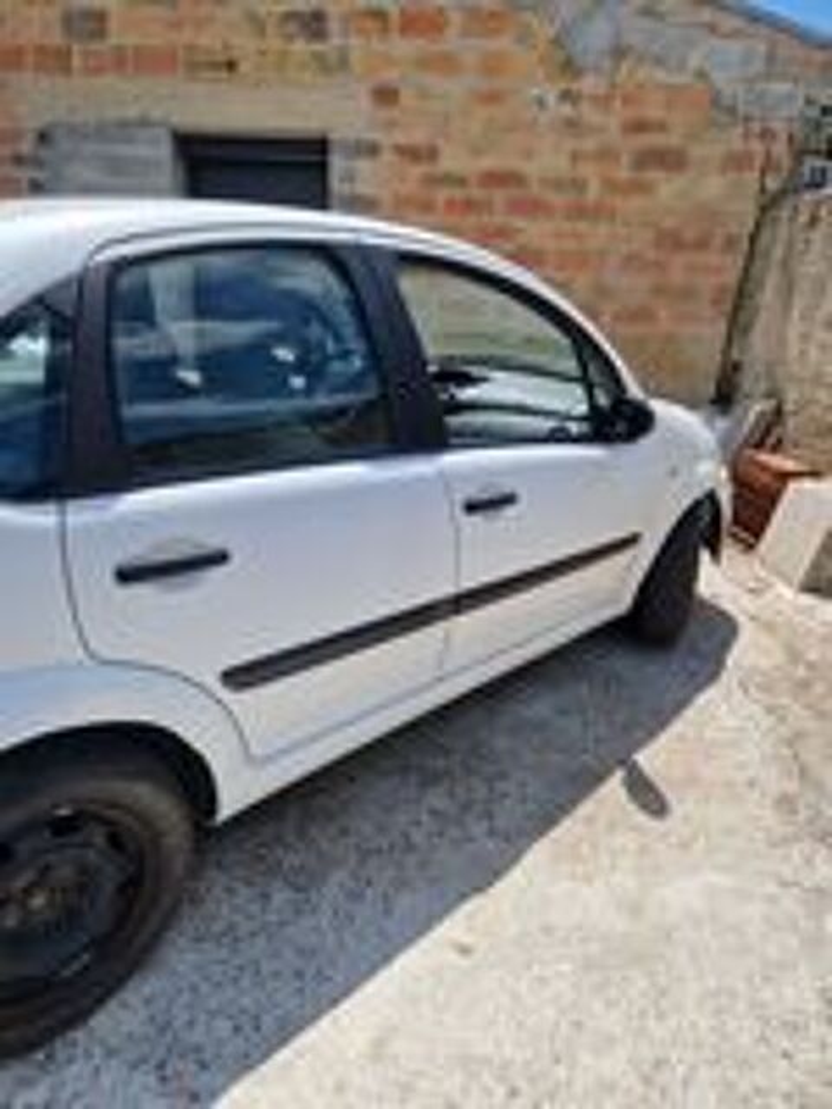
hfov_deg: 58.9
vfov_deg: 73.9
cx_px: 416
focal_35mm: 23
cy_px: 554
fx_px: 737
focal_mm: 5.4
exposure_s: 1/1692
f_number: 1.8
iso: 50
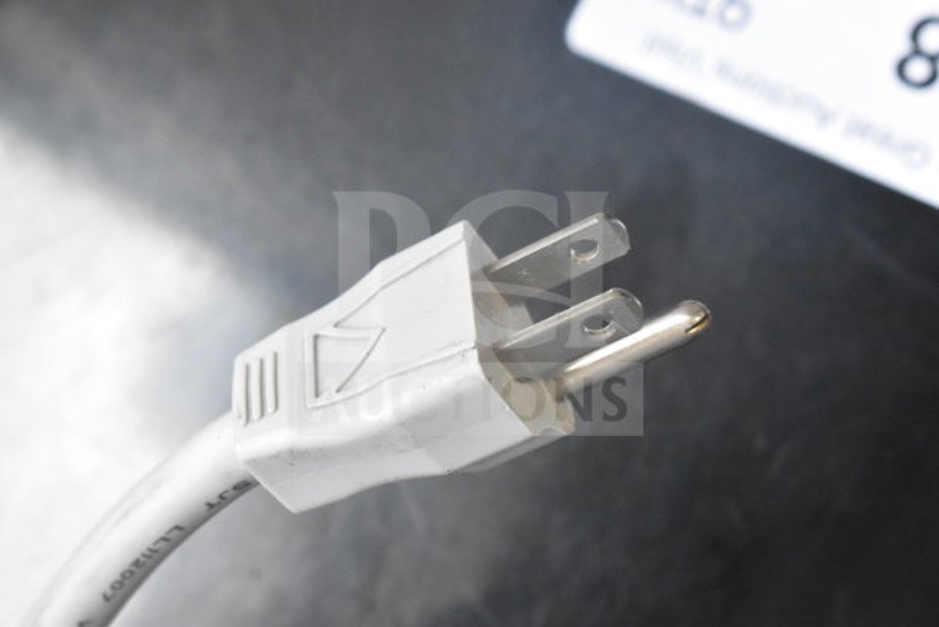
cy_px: 314
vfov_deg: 16.6
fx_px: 2152
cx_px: 470
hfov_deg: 24.6
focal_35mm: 82
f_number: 10
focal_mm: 55
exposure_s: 1/320
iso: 6400
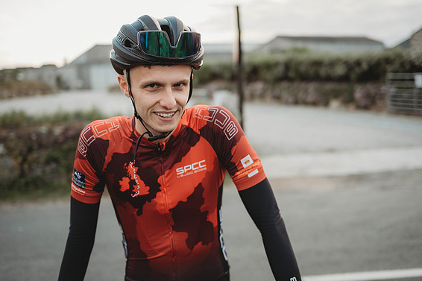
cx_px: 215
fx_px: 480
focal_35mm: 41
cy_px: 140
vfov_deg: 32.6
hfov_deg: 47.4
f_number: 2.2
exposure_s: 1/160
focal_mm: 40
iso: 110
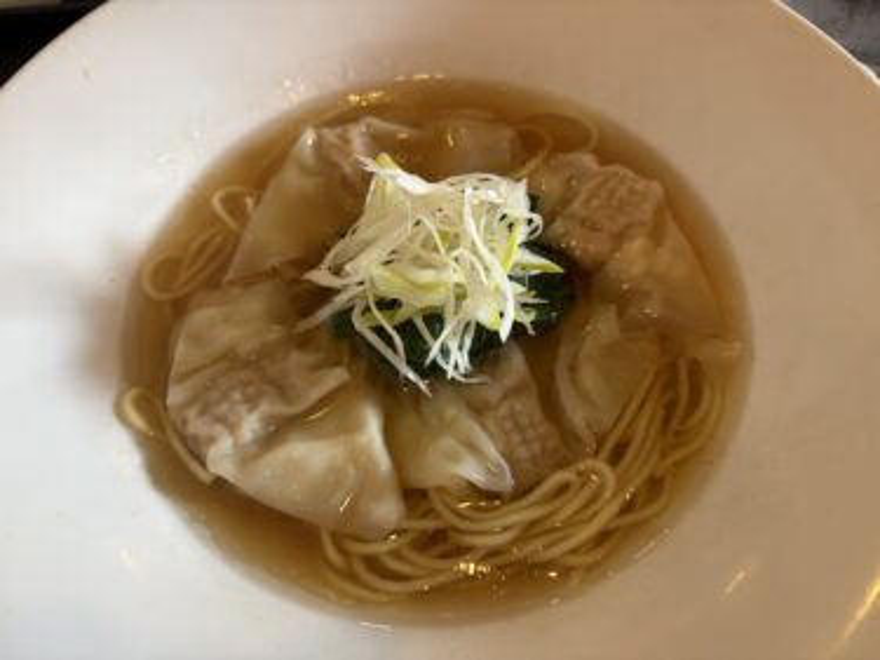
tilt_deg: -61.9
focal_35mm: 26
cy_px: 330
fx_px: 661
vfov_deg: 53.0
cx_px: 440
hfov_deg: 67.3
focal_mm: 5.96
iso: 160
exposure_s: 1/60
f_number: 1.6
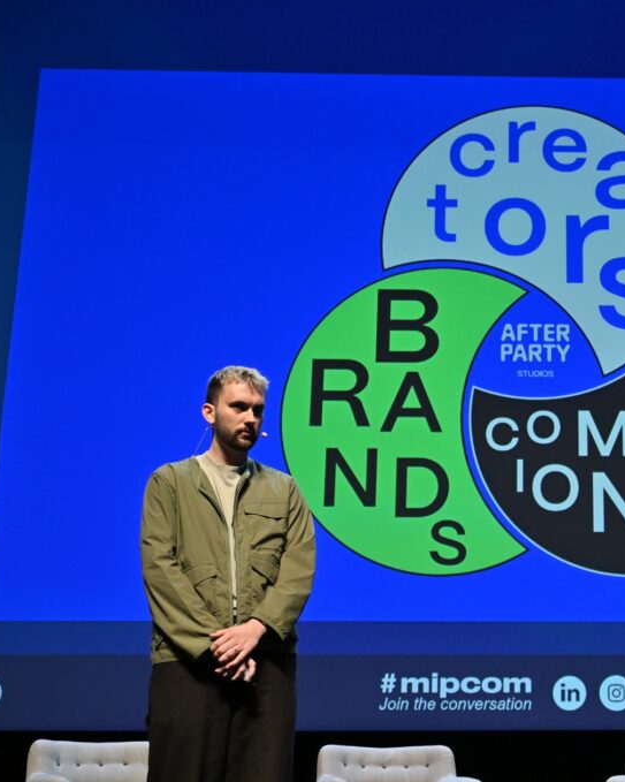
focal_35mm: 58
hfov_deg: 25.5
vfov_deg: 32.5
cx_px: 557
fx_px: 1341
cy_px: 392
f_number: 5.6
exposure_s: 1/200
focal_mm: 41
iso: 1600
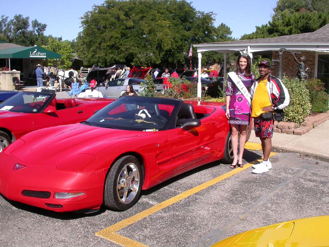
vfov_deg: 37.7
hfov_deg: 49.0
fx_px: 361
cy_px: 124
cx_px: 164
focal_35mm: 38
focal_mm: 7.85
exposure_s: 1/342
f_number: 6.7
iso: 100
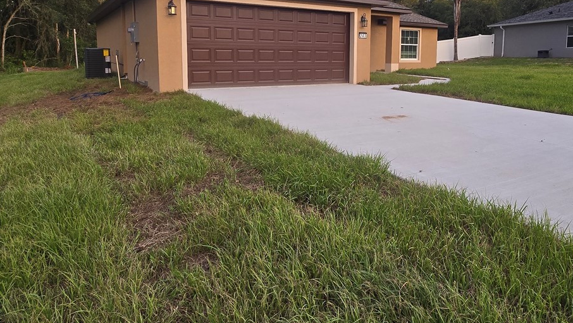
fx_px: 380
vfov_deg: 45.1
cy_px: 101
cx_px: 330
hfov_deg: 73.6
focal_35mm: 25
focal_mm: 2.2
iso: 50
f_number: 2.2
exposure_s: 1/173
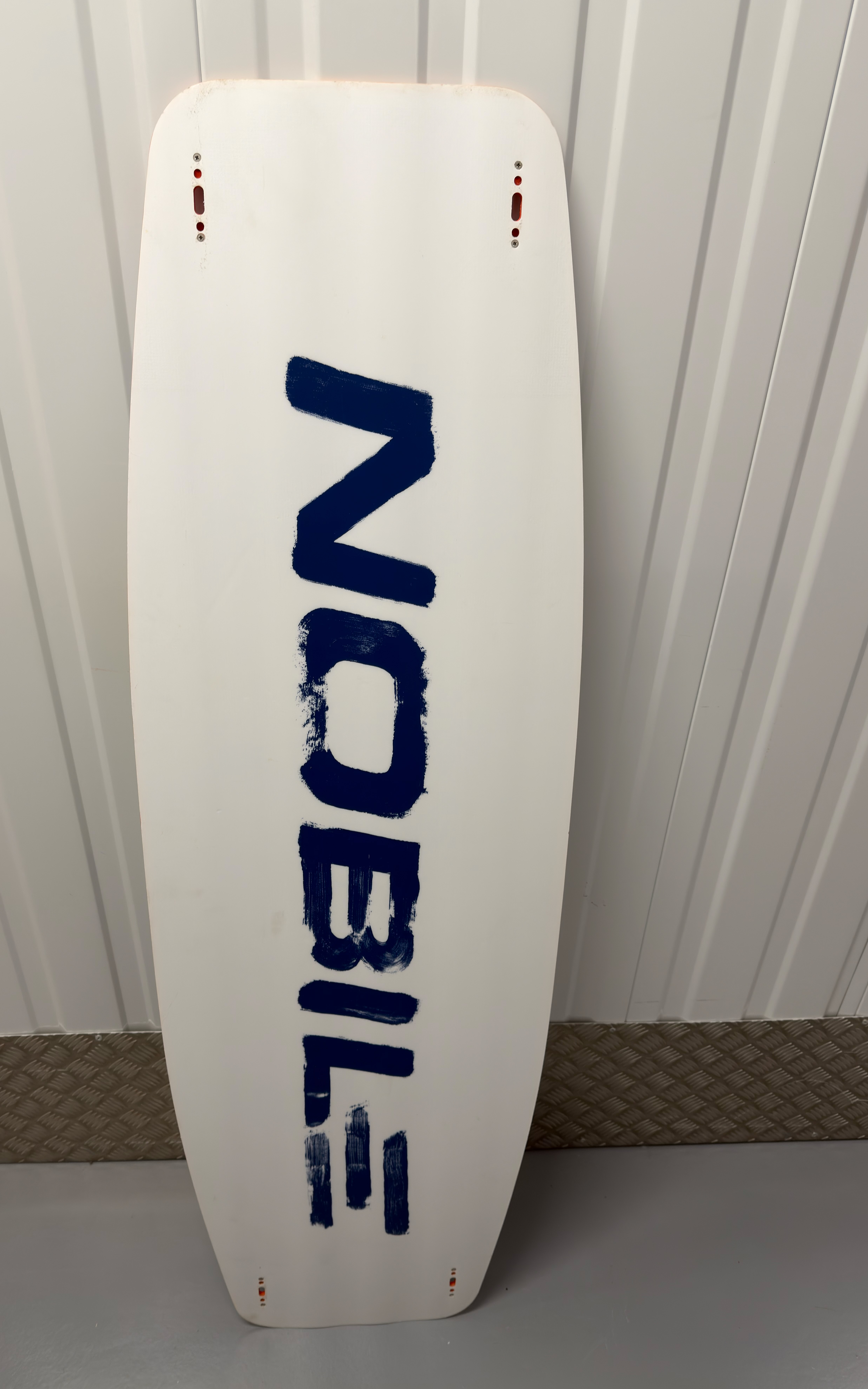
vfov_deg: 70.4
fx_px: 984
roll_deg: -1.7
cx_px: 402
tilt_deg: -33.2
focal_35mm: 26
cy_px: 702
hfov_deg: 47.6
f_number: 1.78
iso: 50
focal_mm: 6.76
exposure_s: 1/50
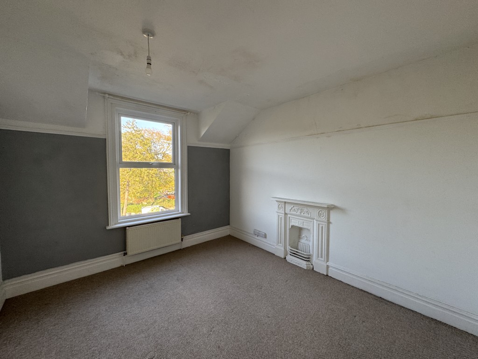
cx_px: 239
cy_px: 180
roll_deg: +0.2
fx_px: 193
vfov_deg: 85.7
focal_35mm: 14
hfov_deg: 102.1
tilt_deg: -2.3
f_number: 2.2
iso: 100
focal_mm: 2.22
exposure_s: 1/99
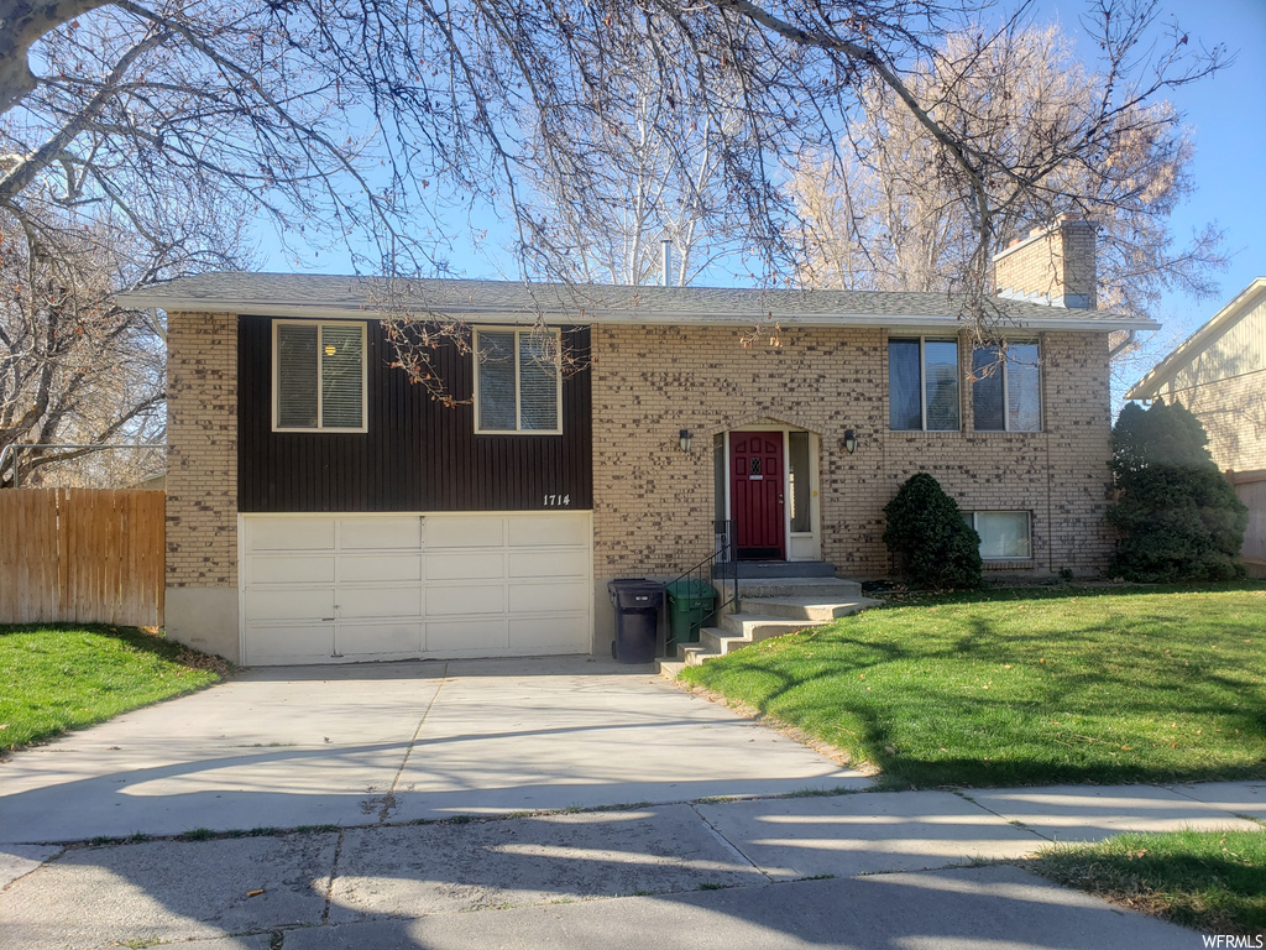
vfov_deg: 53.1
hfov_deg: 67.3
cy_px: 475
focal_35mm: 26
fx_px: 951
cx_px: 633
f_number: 2.4
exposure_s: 1/365
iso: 50
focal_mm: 4.3
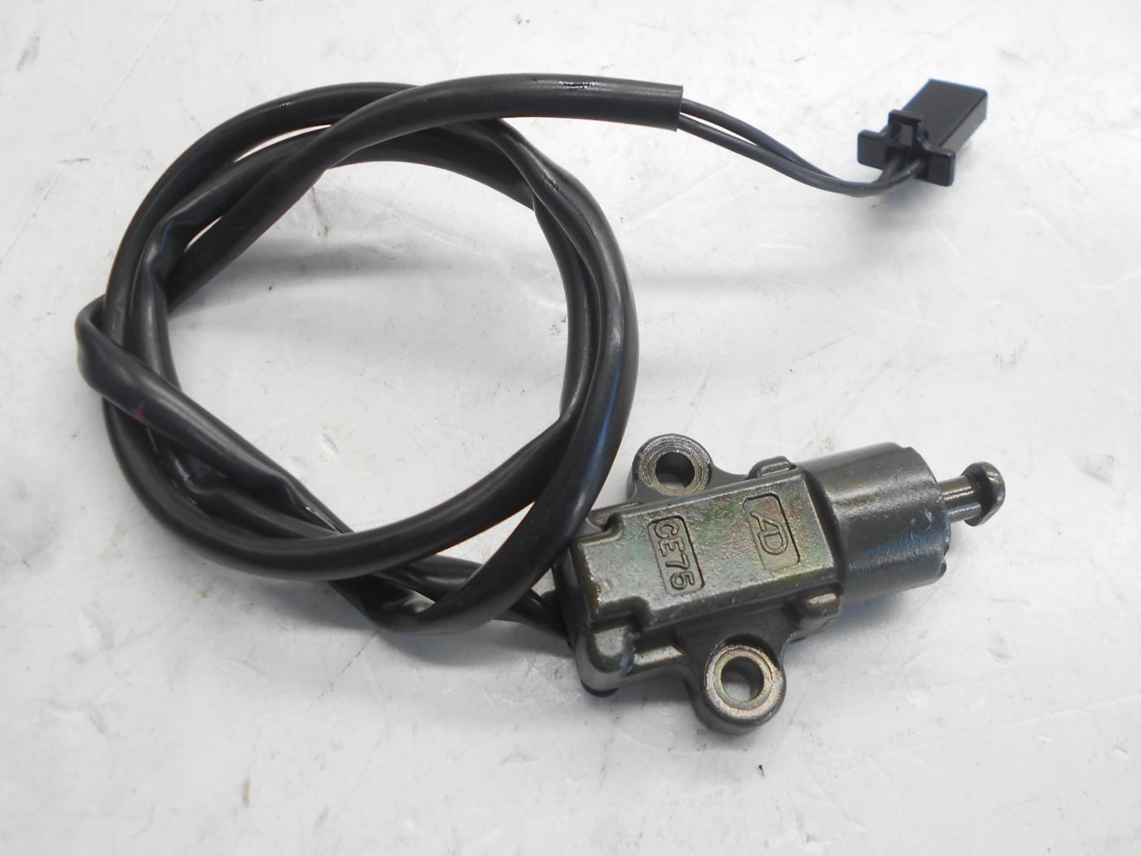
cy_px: 386
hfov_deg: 53.9
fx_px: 1121
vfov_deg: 41.7
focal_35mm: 34
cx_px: 596
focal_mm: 5.1
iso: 80
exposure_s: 1/40
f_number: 3.4
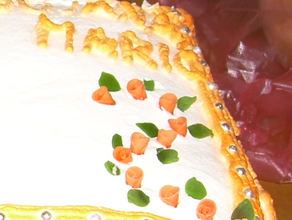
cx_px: -129
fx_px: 1013
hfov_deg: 15.3
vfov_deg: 12.3
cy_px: 200
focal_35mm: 120
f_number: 2.8
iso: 50
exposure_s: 1/60
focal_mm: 6.3
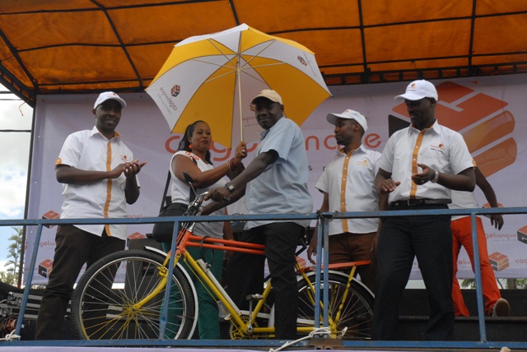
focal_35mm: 57
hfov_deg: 35.0
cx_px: 264
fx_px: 835
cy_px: 176
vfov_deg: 23.8
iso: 1000
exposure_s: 1/500
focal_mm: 38
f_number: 11
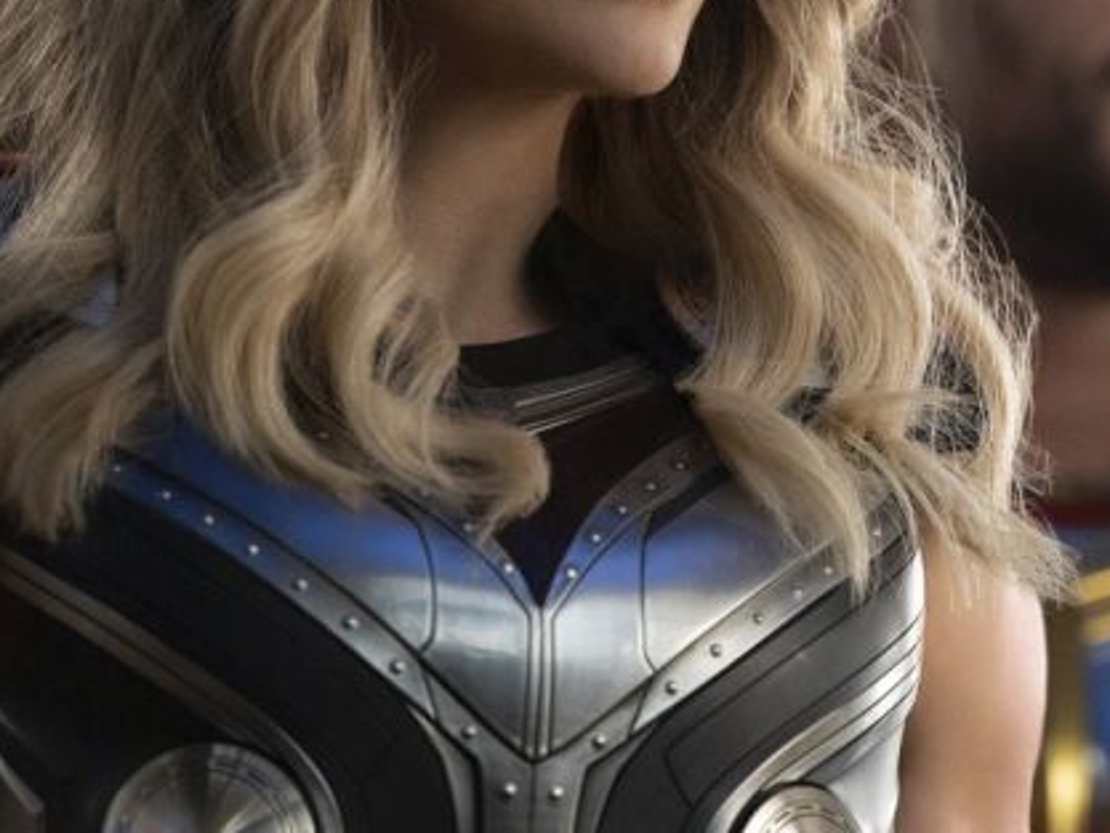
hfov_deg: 6.2
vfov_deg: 4.7
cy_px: 341
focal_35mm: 318
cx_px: 780
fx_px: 10200
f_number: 2.8
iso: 3200
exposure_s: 1/160
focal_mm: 115
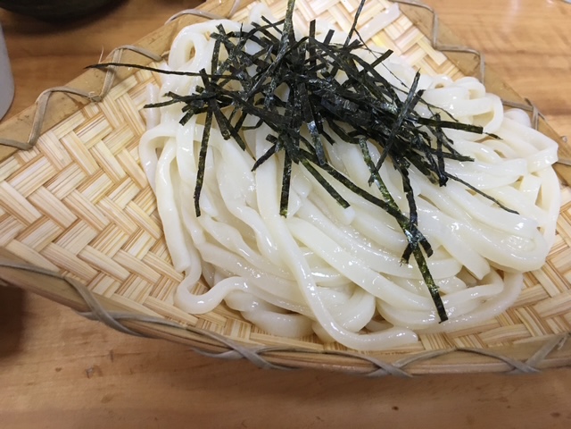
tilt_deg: -56.4
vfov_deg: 48.2
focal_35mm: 29
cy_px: 214
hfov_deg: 61.7
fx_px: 478
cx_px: 286
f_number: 2.2
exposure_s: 1/33
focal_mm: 4.15
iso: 200
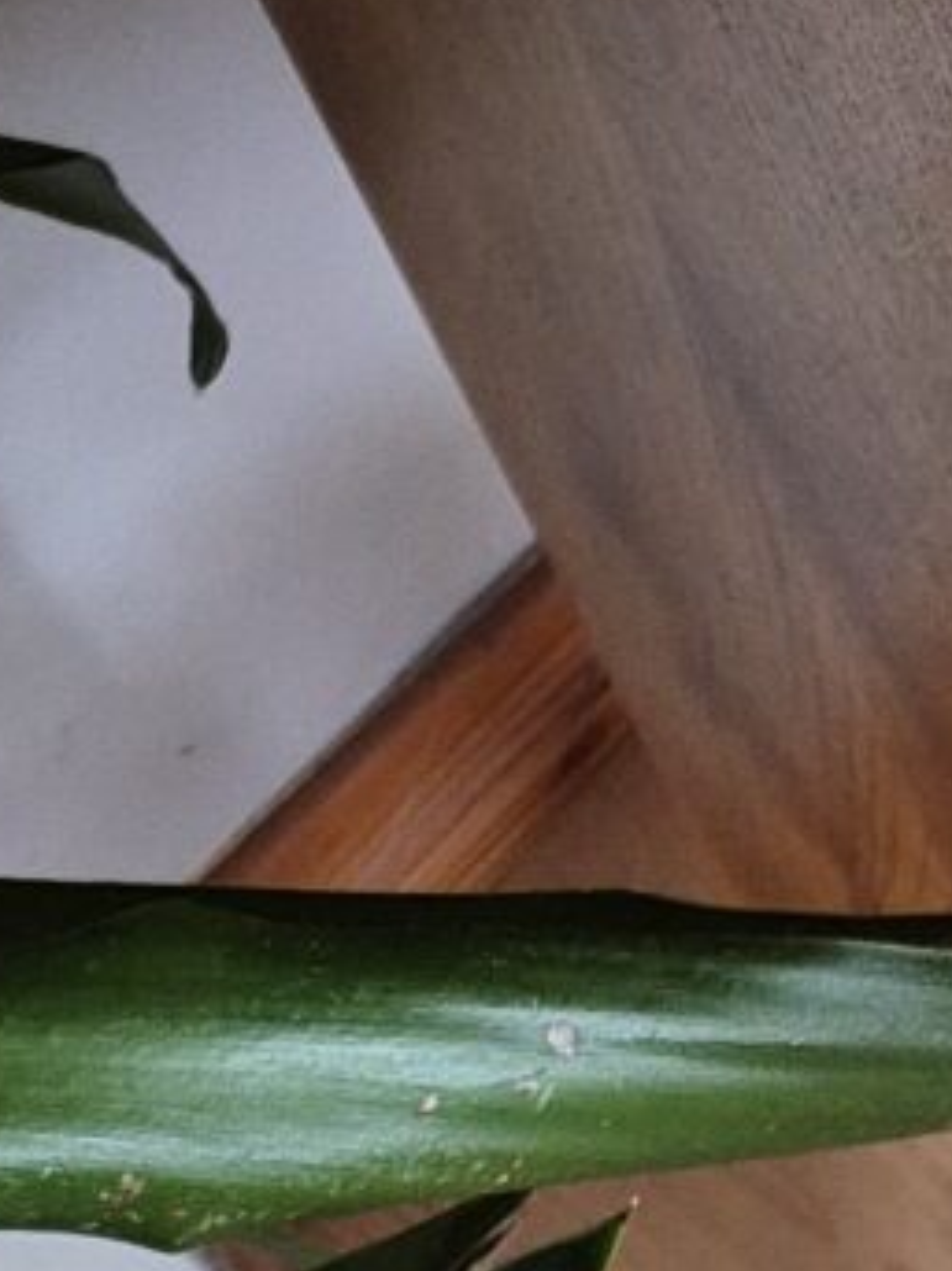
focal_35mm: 143
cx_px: 2908
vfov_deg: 11.8
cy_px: -1529
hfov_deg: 8.6
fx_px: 5247
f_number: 1.8
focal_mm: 5.4
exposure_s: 1/100
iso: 320
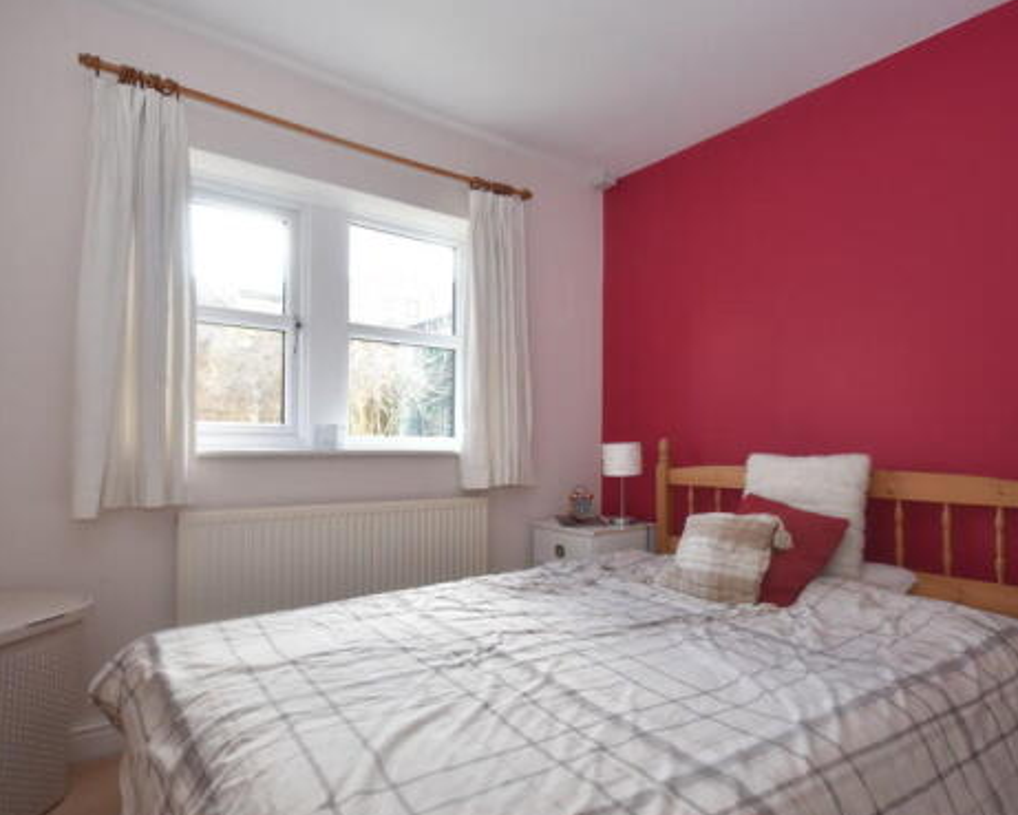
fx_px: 603
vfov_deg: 68.1
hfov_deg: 80.3
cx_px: 540
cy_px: 430
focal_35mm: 20
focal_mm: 10
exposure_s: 1/160
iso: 800
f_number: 4
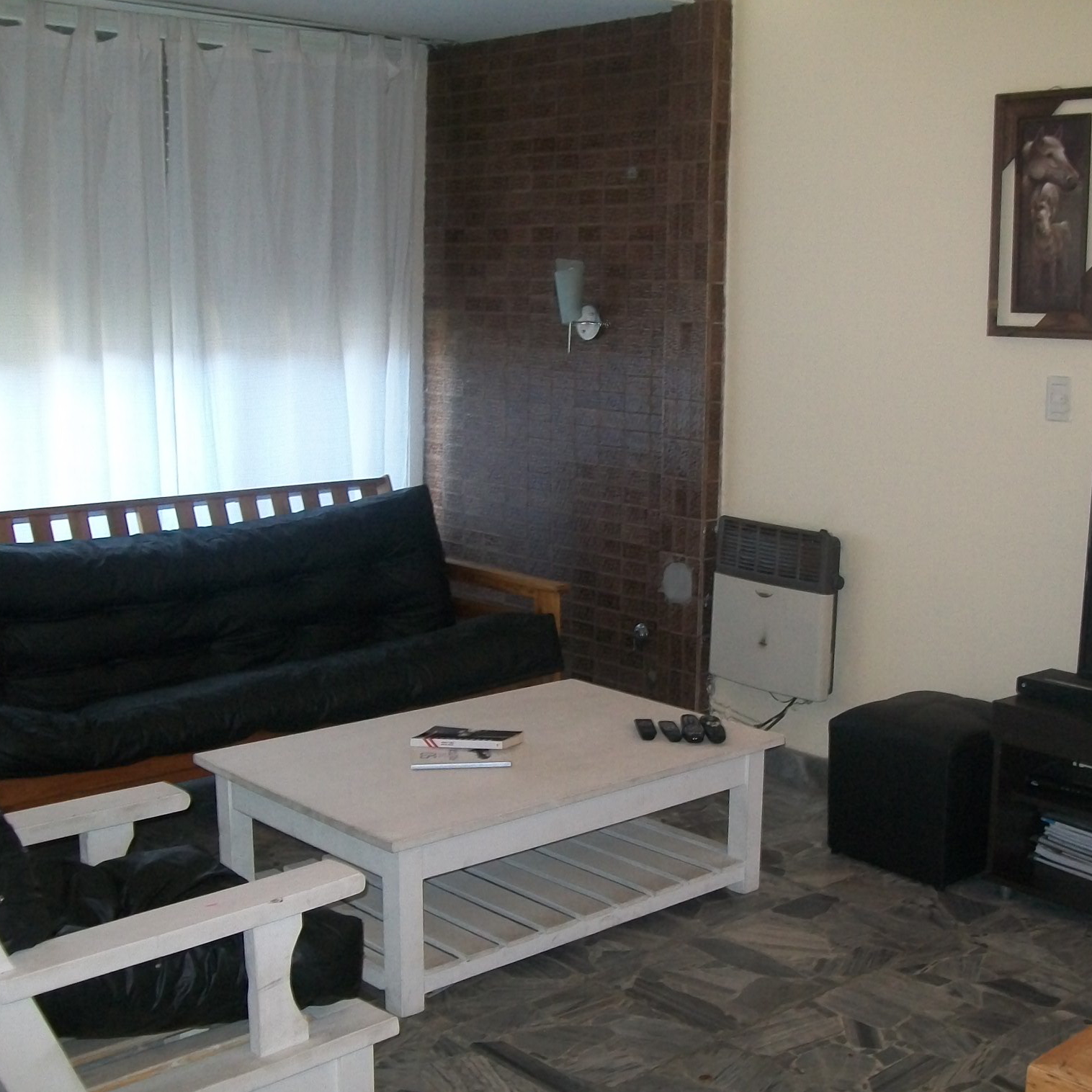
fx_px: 1535
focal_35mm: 43
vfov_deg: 39.2
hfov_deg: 39.1
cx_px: 639
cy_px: 549
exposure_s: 1/30
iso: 160
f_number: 2.7
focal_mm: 6
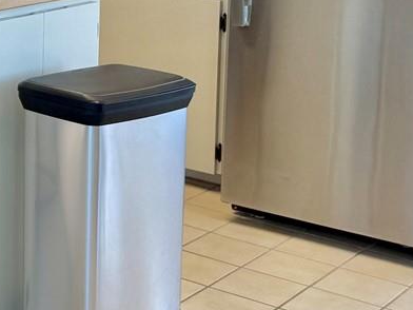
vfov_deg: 14.6
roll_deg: -0.2
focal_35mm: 98
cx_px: -151
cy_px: -61
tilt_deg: -5.3
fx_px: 1169
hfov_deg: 18.4
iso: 80
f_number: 1.78
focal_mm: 6.76
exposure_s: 1/224
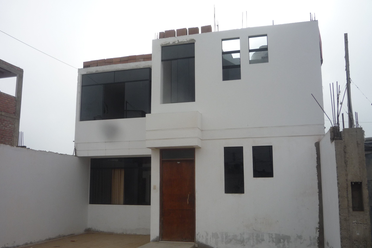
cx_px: 178
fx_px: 341
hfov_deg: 57.2
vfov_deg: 39.9
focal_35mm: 33
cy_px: 133
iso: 100
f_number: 5
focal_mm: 5.2
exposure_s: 1/400
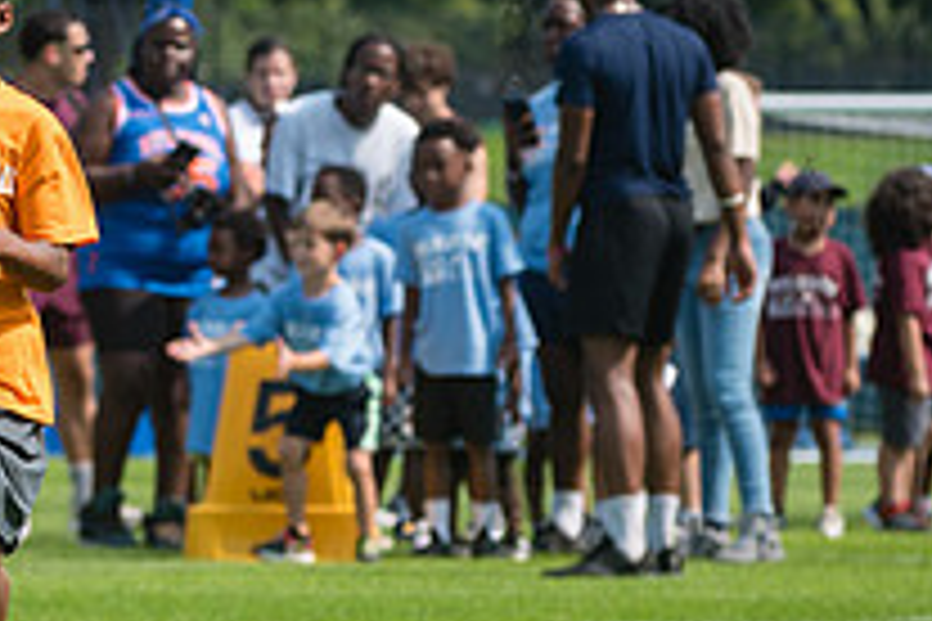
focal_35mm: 477
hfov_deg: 4.3
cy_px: 232
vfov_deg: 2.9
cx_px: -68
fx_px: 12348
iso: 160
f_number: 5.6
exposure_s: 1/640
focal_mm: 170
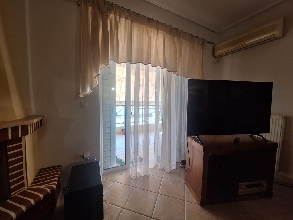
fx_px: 110
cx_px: 146
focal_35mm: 13
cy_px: 110
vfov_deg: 89.9
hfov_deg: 106.2
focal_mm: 1.74
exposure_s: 1/50
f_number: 2.2
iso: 64
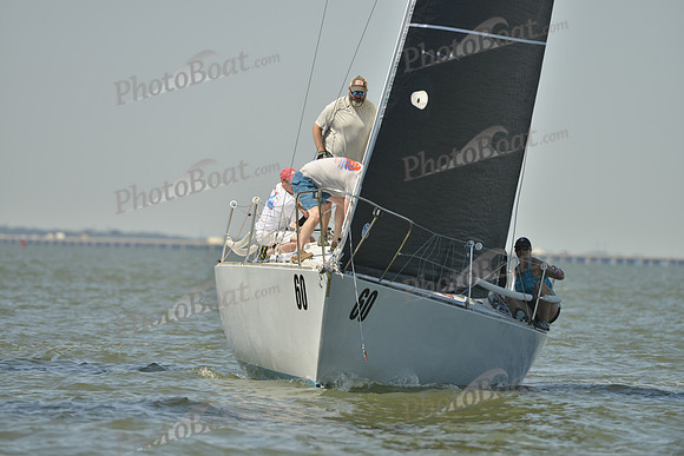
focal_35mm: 400
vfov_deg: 3.4
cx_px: 342
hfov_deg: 5.2
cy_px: 228
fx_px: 7601
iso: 200
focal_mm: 400
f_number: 5.6
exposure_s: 1/1000
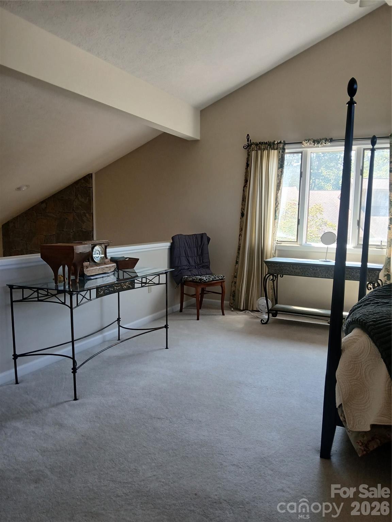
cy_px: 261
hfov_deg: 53.1
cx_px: 196
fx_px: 393
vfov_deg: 67.3
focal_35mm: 26
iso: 80
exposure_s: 1/60
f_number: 1.8
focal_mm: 3.98
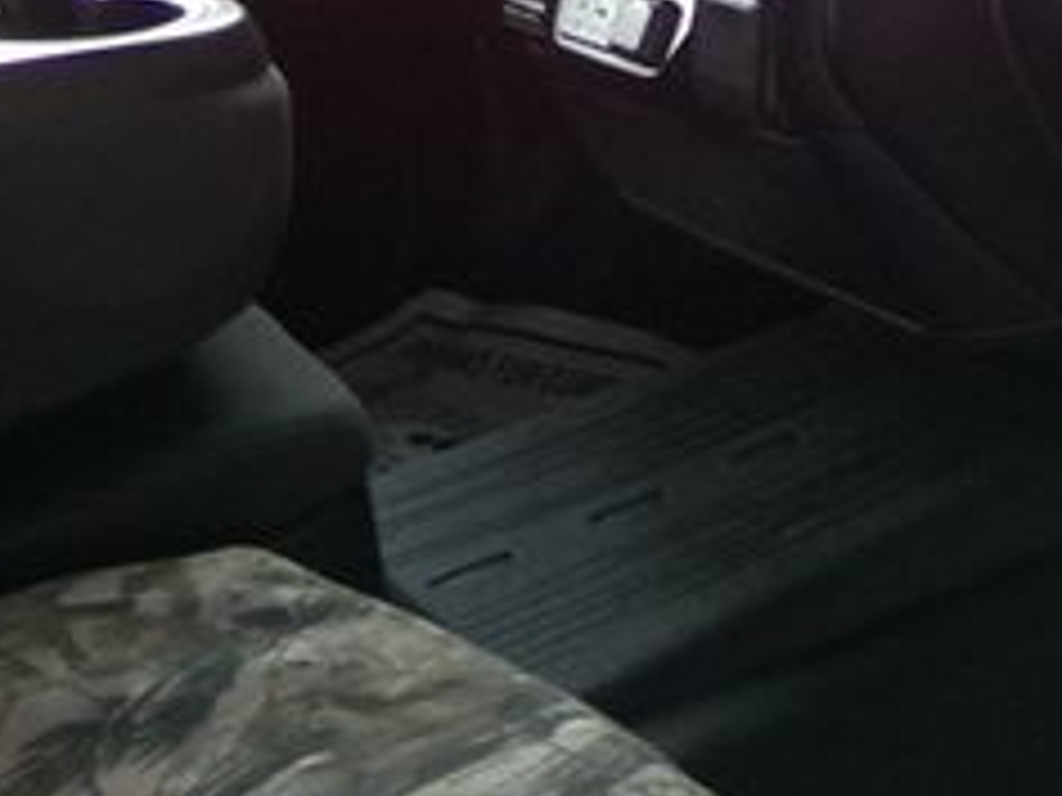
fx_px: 1994
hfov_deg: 27.4
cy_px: -90
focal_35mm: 65
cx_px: 1152
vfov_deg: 21.4
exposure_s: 1/60
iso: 508
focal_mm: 4.3
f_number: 3.7
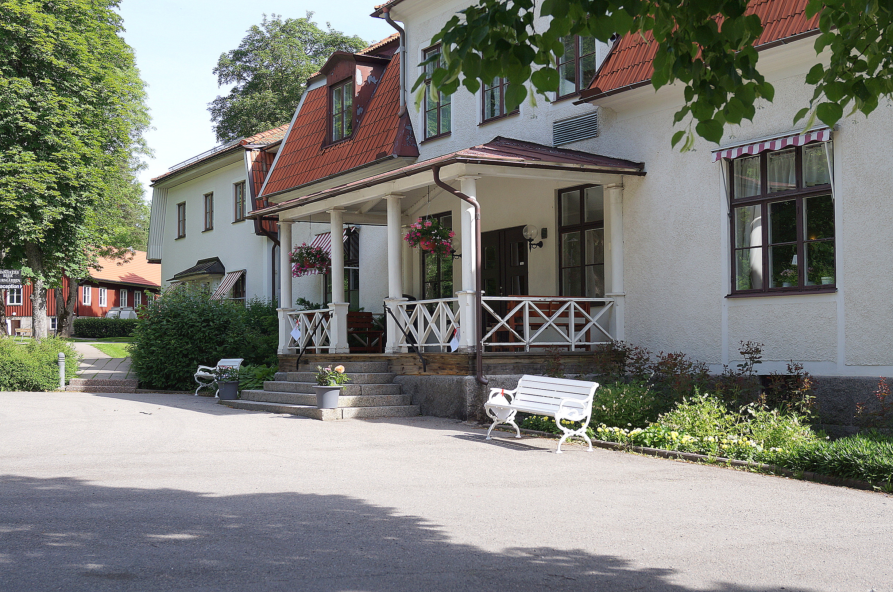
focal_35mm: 45
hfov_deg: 43.7
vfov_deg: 29.8
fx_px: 1114
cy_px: 296
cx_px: 446
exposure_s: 1/160
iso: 100
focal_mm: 30
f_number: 8
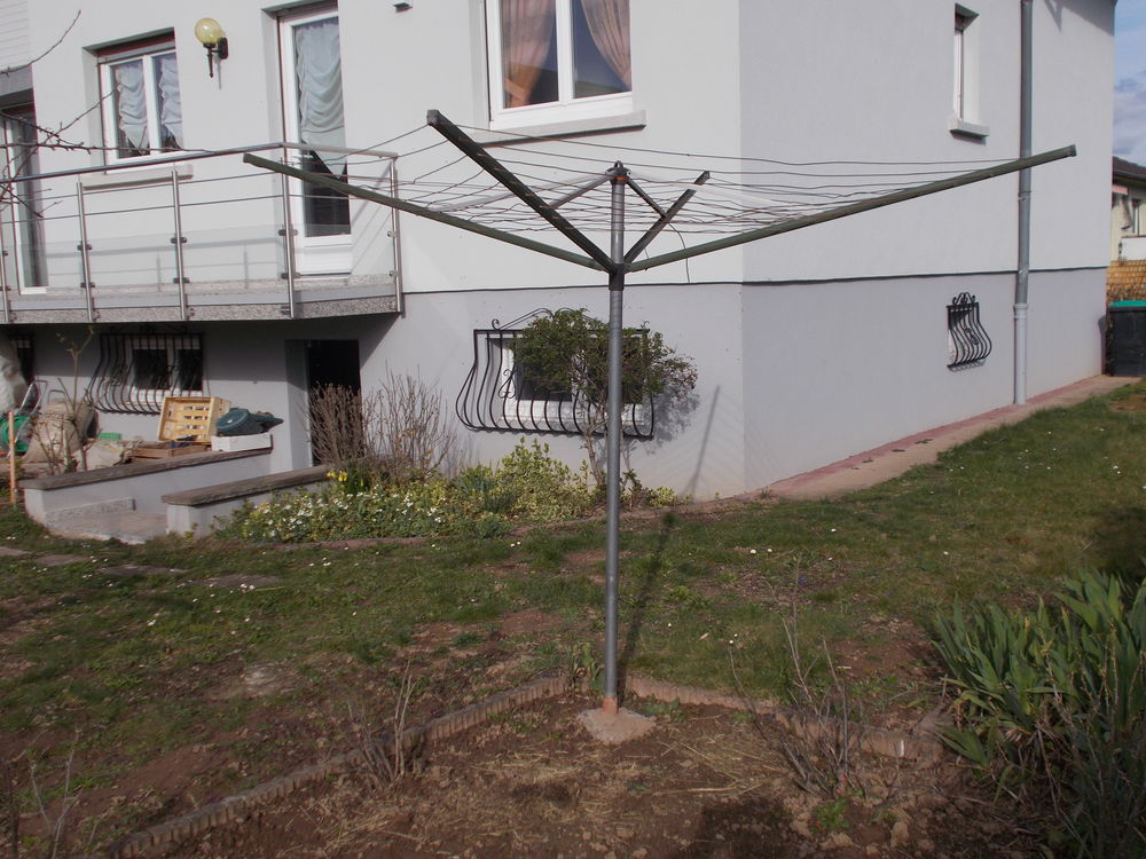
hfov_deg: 47.9
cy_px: 430
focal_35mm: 39
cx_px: 573
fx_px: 1291
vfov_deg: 36.8
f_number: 9.8
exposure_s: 1/160
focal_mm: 6.9
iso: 80
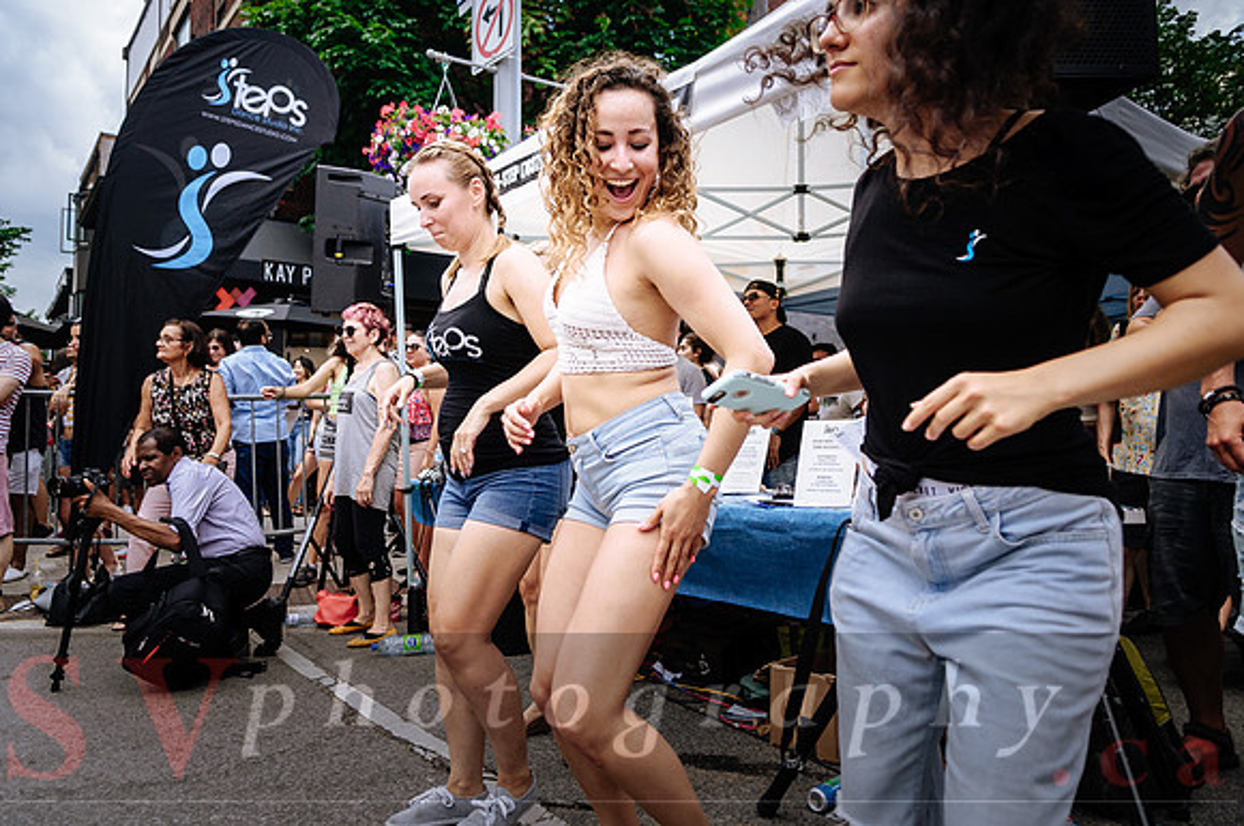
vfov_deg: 50.3
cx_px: 622
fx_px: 880
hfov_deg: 70.5
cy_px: 413
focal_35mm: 26
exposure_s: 1/500
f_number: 2.8
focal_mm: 17
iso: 100
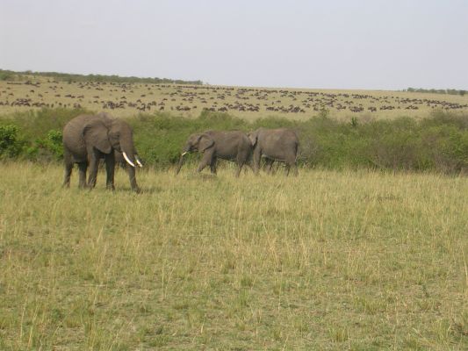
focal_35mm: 110
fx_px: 1488
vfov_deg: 13.5
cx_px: 234
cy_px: 176
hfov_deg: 17.9
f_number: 4.8
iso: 50
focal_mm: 16.7
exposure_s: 1/318
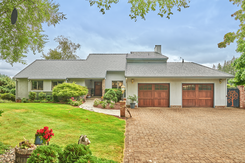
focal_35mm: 20
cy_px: 82
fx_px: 136
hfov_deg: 84.0
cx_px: 122
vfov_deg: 61.9
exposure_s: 1/125
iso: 100
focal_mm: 20
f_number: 9
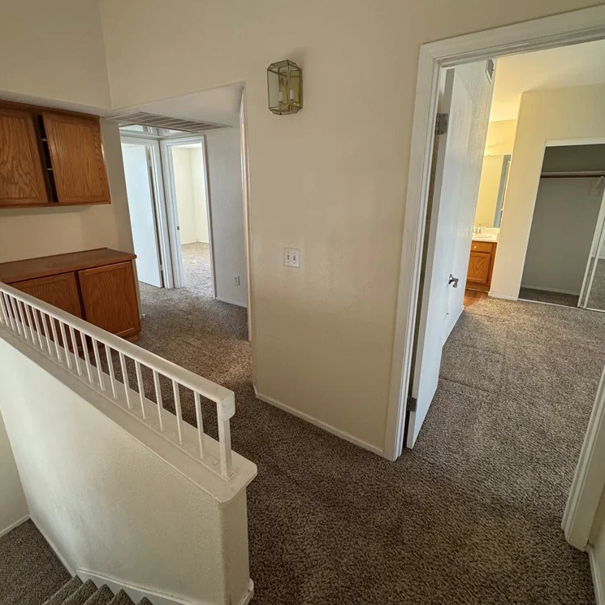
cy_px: 274
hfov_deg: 84.0
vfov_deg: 83.7
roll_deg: +0.6
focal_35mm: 17
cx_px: 296
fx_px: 336
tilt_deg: -15.7
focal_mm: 2.22
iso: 320
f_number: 2.2
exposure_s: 1/60
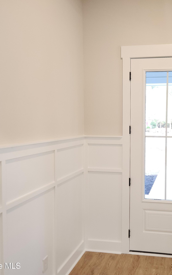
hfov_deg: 36.5
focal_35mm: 33
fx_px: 248
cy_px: 139
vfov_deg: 58.1
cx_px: 147
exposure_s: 1/60
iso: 80
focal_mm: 5.4
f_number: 1.8
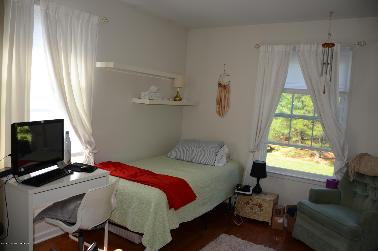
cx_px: 189
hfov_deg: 67.5
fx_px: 283
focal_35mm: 27
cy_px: 126
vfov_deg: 47.7
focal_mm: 18
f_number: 4
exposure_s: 1/60
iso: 100
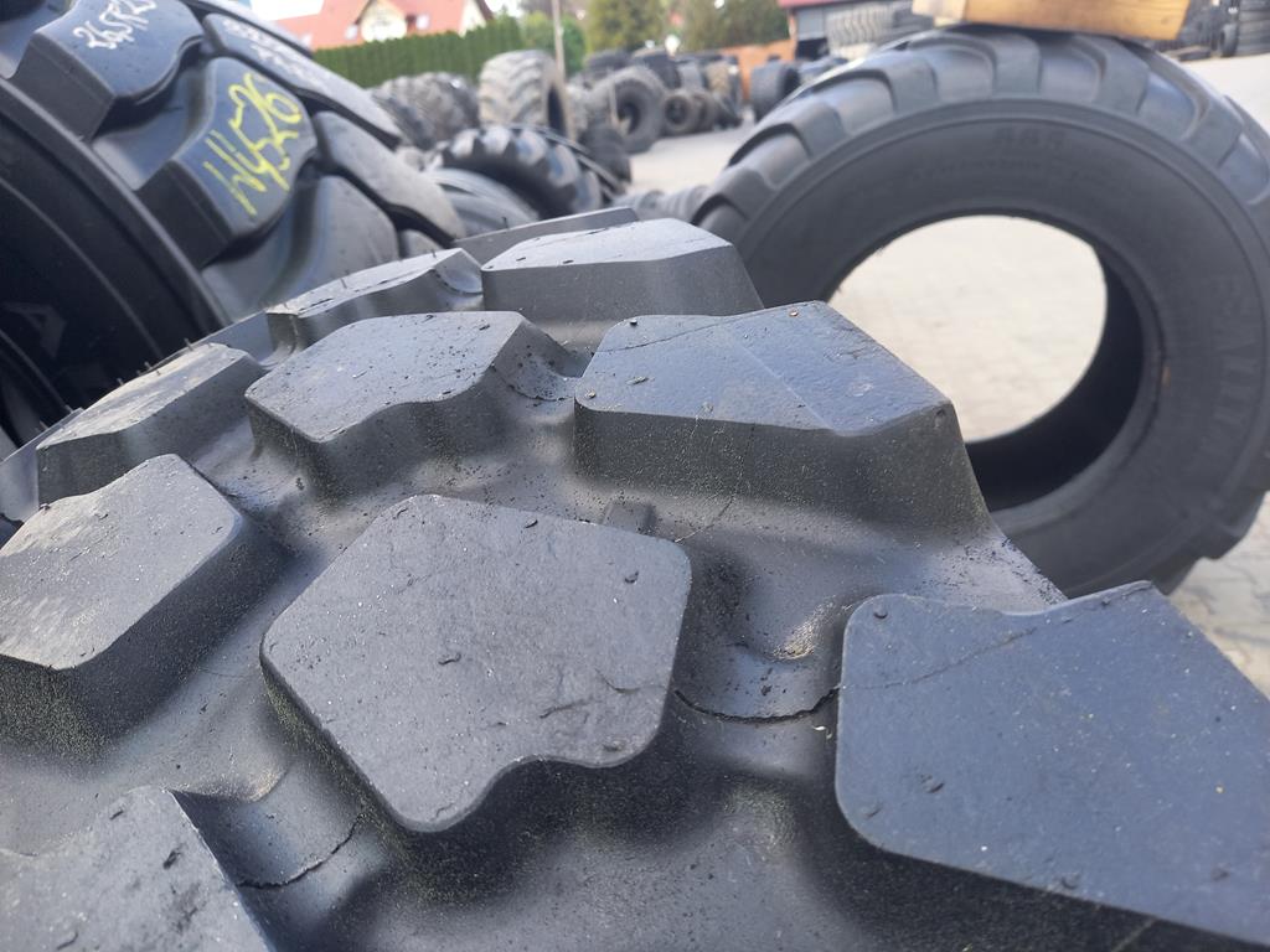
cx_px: 635
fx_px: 917
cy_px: 476
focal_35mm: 25
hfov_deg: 69.4
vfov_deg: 54.9
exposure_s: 1/100
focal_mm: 4.65
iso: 50
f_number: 1.8
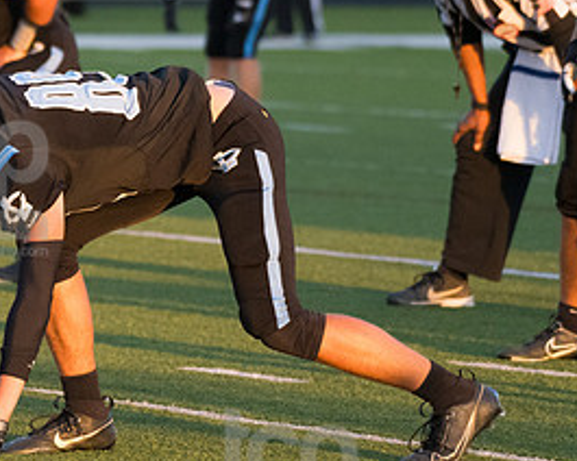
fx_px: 8436
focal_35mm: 494
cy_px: 182
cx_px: -17
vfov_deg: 3.1
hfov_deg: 3.9
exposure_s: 1/2000
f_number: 5.6
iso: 4000
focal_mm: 240
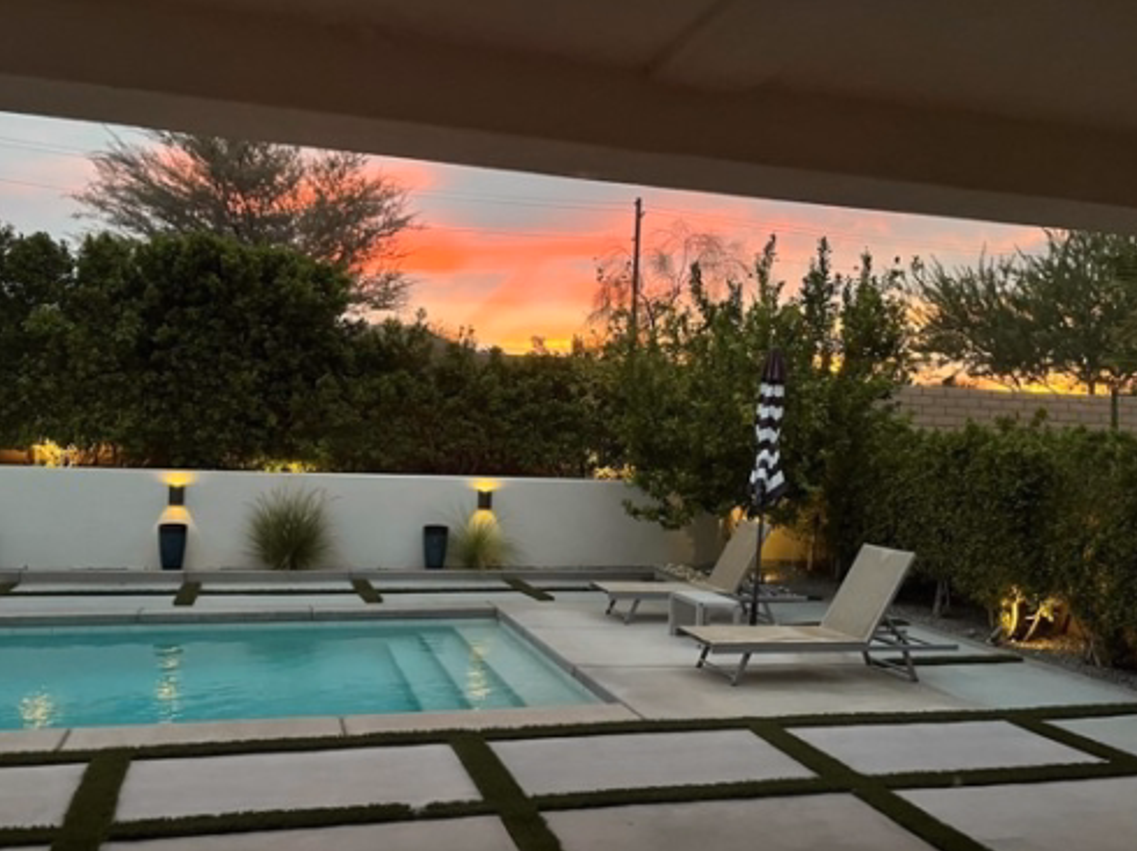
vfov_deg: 45.4
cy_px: 424
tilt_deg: +0.2
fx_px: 1018
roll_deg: -1.8
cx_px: 557
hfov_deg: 58.4
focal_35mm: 31
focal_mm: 5.1
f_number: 1.6
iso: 640
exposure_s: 1/37
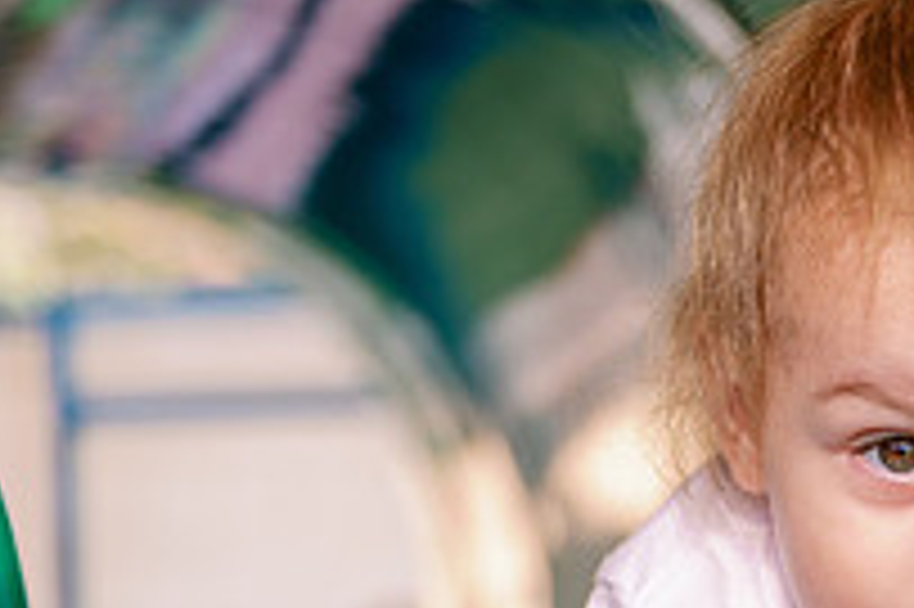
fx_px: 4414
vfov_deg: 7.8
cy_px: 649
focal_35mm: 174
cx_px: 982
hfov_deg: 11.7
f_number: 2.8
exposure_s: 1/640
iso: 160
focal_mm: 61
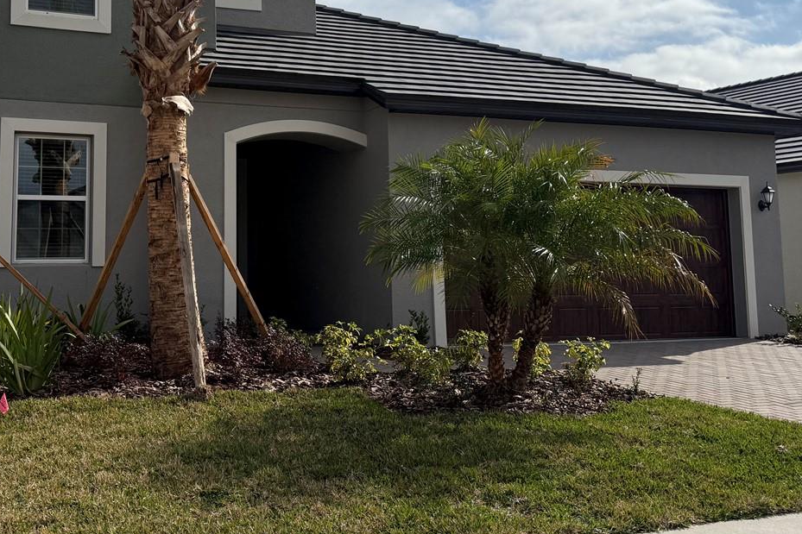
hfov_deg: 44.7
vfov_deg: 30.8
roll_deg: +0.3
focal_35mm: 43
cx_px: 263
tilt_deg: +6.9
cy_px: 152
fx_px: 958
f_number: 1.78
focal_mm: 6.76
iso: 100
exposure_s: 1/14286
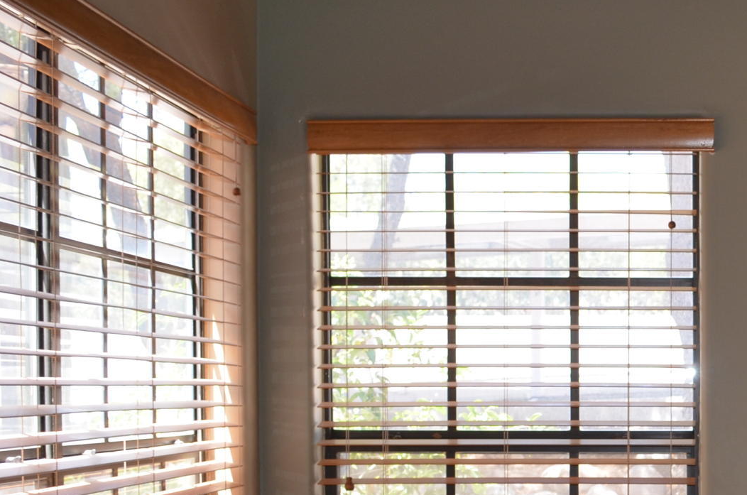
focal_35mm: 77
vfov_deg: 17.3
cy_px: 477
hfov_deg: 25.1
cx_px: 746
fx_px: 1595
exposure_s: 1/125
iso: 220
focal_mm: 18
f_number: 3.5
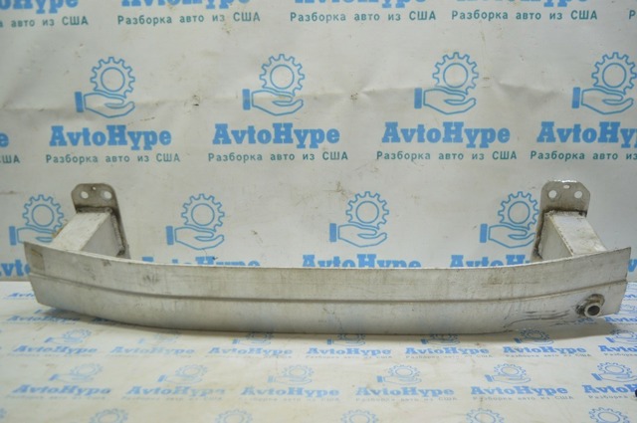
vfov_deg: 41.6
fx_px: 557
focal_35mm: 32
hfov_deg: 59.6
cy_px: 212
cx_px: 318
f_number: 3.8
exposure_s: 1/40
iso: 400
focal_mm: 21
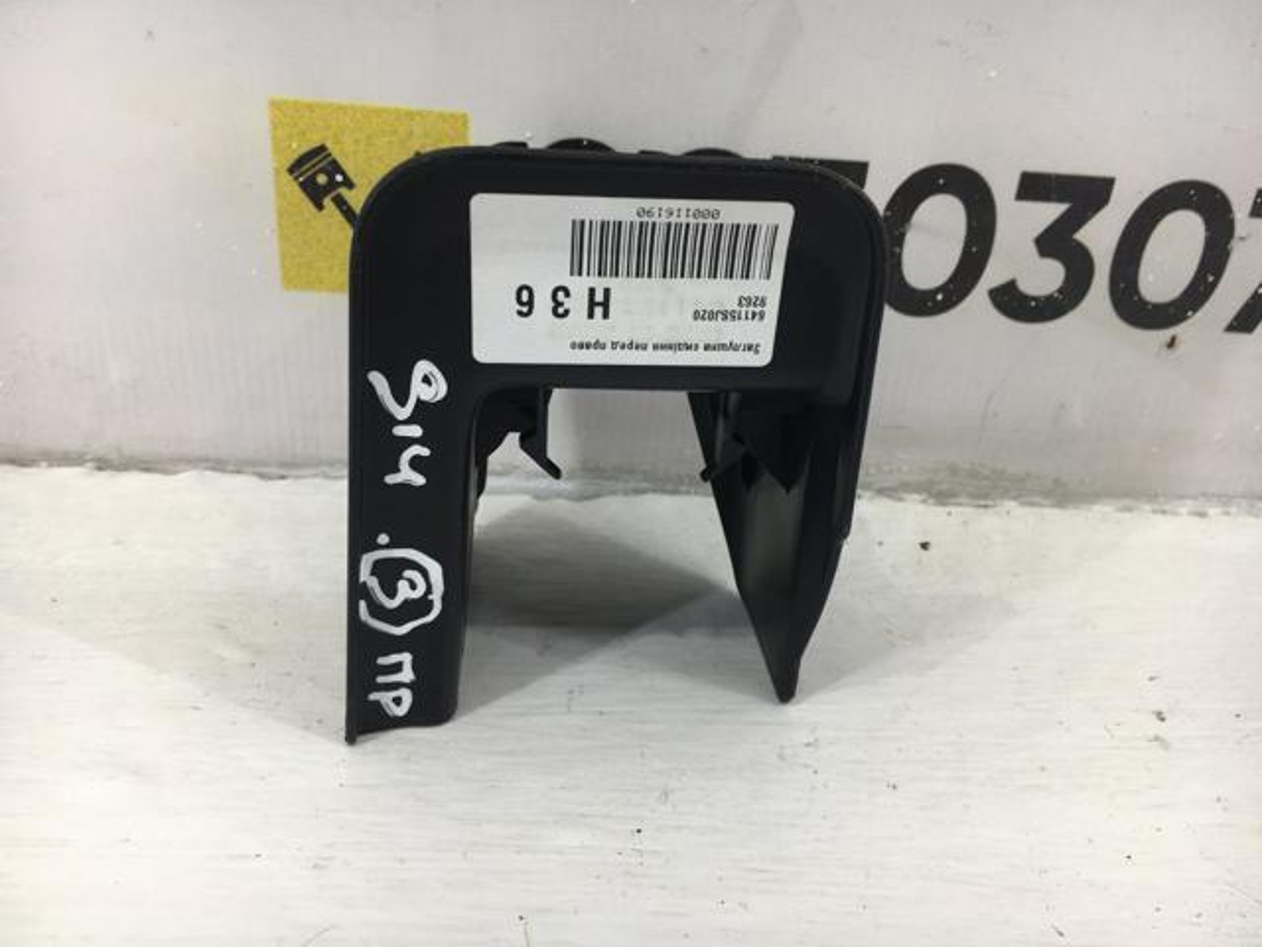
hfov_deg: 61.7
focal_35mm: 29
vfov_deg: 48.2
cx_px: 631
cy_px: 474
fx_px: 1057
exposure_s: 1/50
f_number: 2.2
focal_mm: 4.15
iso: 25
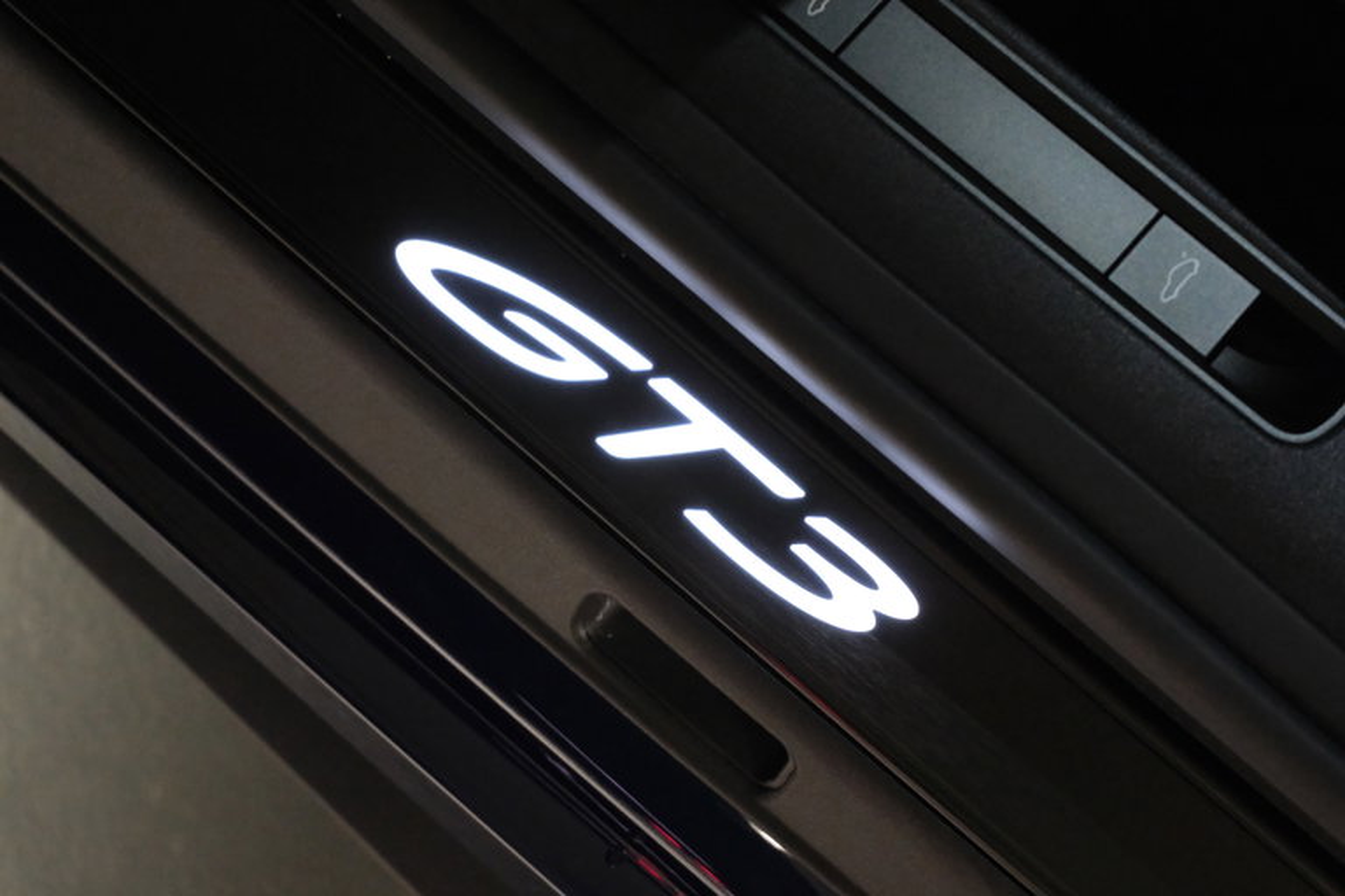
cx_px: 672
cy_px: 448
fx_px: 2802
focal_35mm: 75
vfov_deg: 18.2
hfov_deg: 27.0
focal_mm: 50
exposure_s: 1/60
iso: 12800
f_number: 4.8
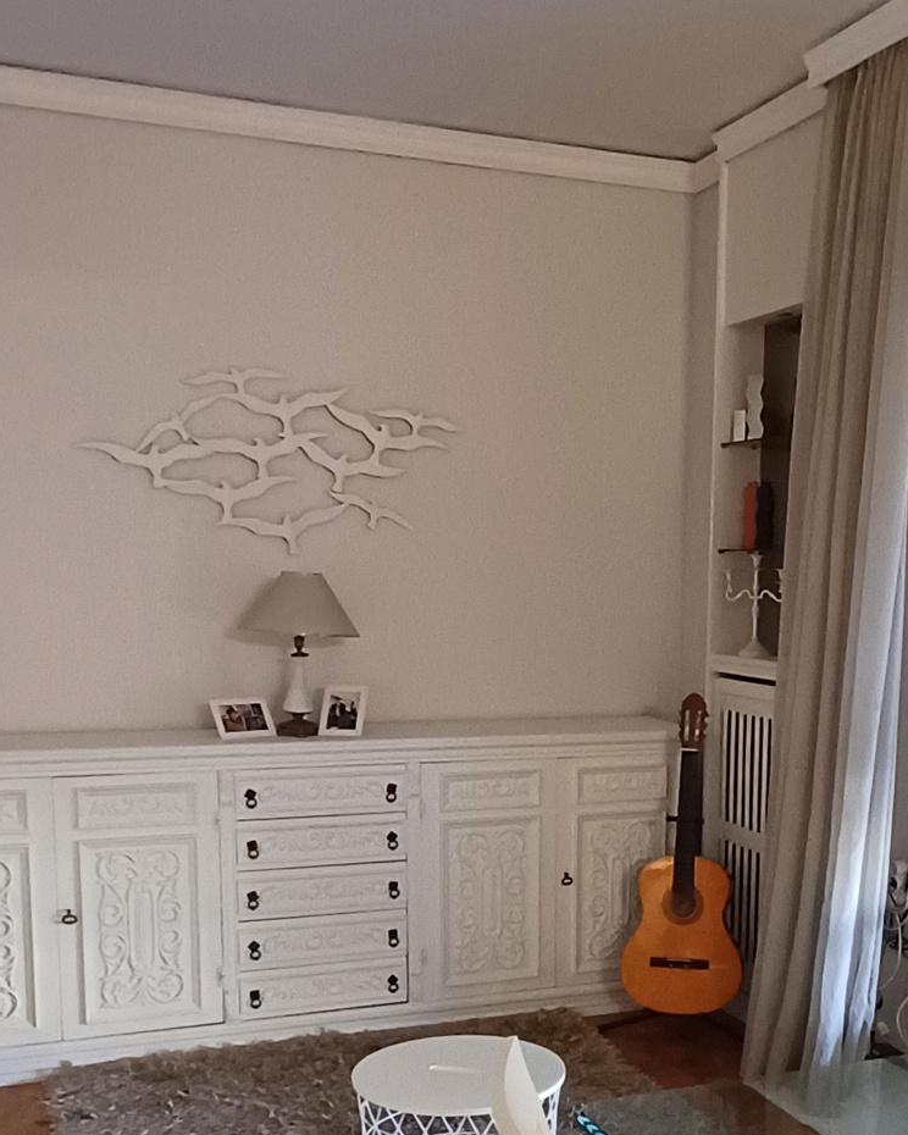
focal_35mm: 43
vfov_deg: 42.3
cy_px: 762
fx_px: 1444
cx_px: 604
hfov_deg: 34.6
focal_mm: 1.64
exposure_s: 1/20
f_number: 2.2
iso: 320
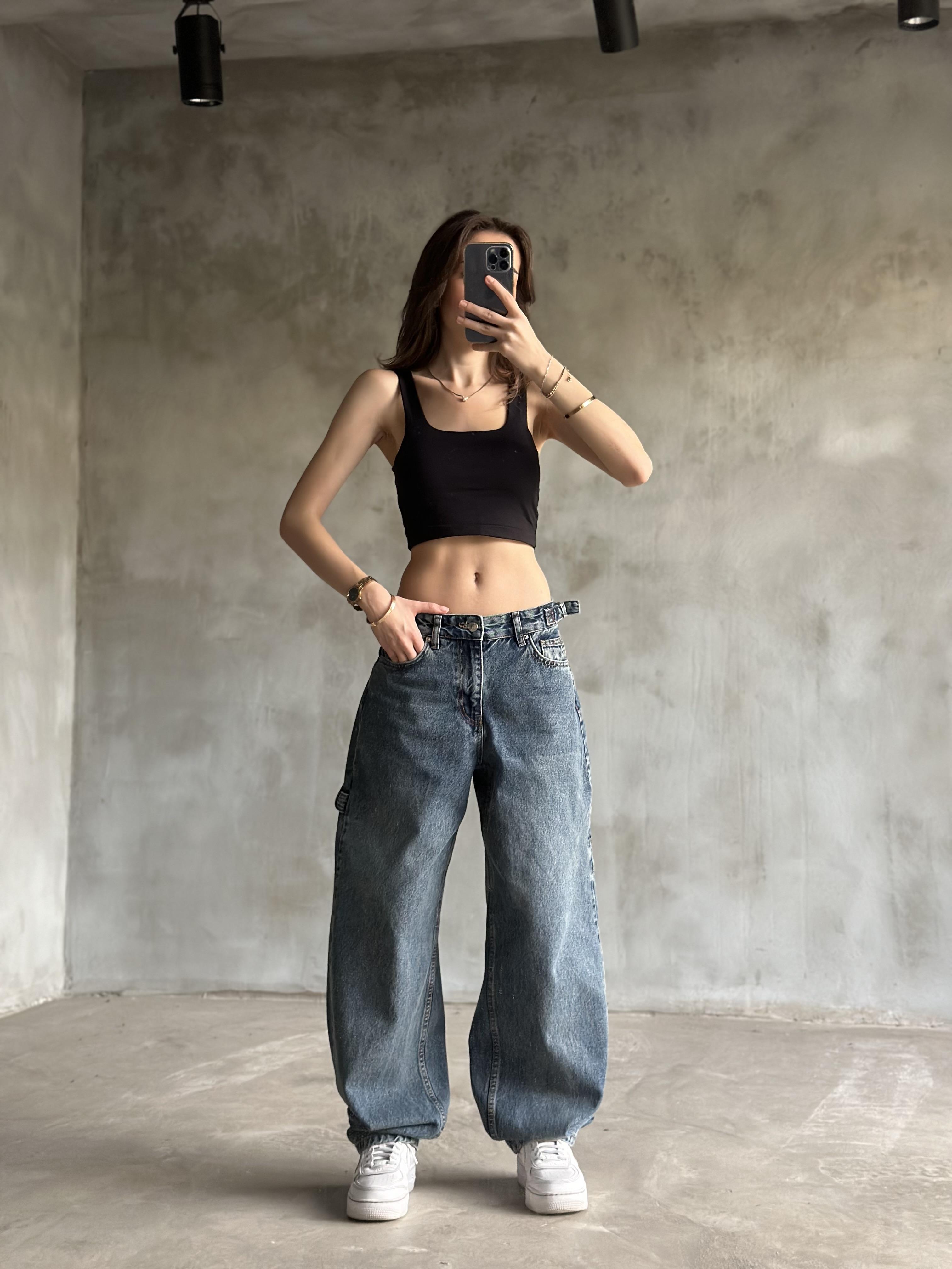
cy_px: 634
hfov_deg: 30.3
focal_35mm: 48
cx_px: 476
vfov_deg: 39.7
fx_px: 1760
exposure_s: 1/60
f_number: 1.78
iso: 320
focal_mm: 6.86
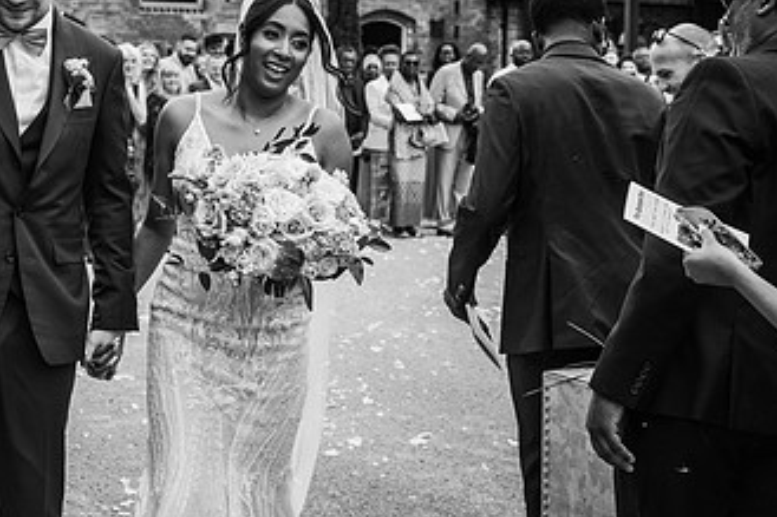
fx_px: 1596
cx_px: 135
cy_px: 149
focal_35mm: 74
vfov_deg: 18.3
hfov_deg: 26.7
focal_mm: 42
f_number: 5
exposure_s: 1/1000
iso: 220
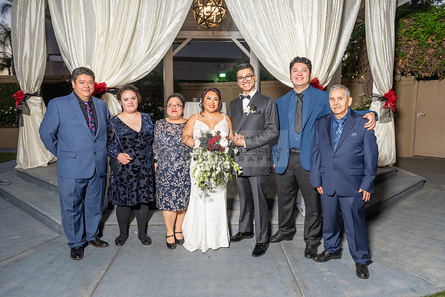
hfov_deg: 63.6
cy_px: 148
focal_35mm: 29
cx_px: 222
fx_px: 359
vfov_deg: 45.0
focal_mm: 29
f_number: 4.5
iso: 640
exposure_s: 1/200
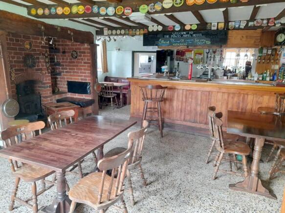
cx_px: 142
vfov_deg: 54.9
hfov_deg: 69.4
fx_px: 206
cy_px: 106
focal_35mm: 25
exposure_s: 1/30
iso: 250
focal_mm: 4.6
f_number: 2
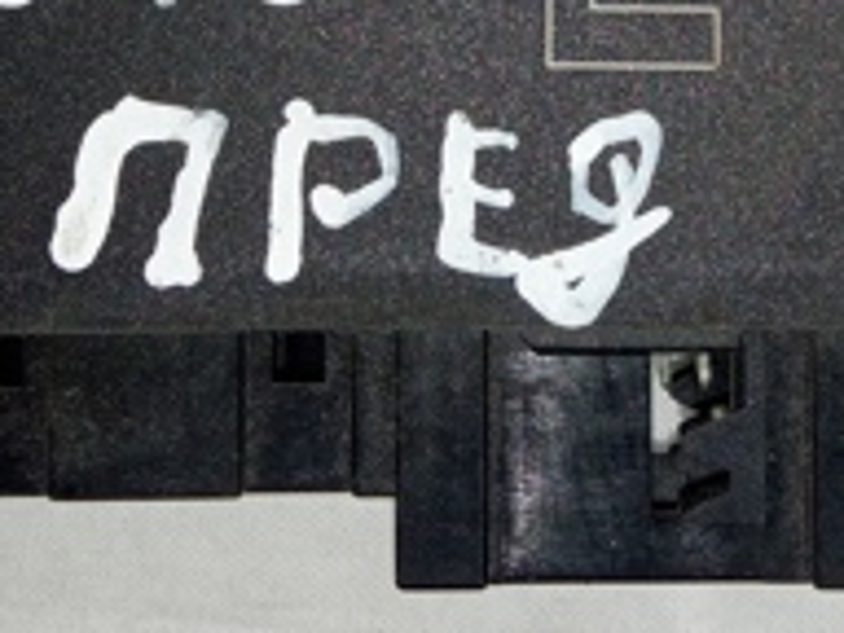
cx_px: 554
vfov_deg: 15.3
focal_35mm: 90
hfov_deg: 21.7
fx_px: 2194
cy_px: -290
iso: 165
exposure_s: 1/50
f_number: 2.2
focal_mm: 3.79
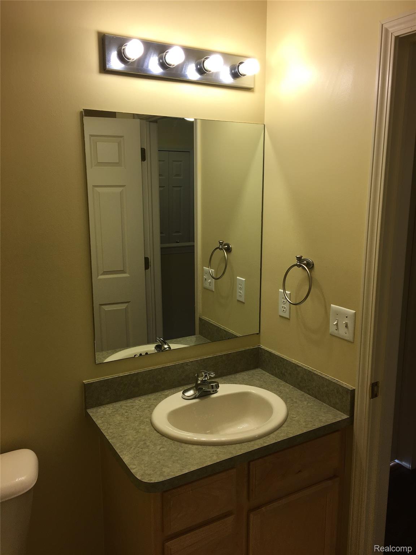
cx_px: 208
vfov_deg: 61.7
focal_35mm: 29
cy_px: 278
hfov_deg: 48.2
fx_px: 465
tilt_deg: -10.7
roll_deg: +0.5
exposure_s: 1/60
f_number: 2.2
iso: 25
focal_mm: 4.15
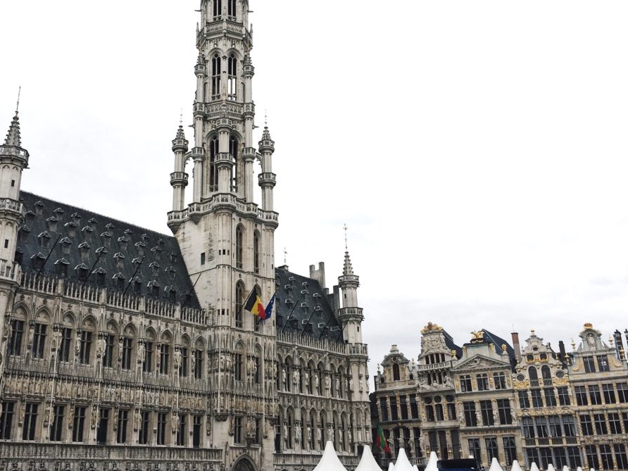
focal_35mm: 39
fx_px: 708
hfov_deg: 47.7
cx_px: 264
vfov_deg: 36.7
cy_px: 186
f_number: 2.2
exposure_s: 1/2475
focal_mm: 4.15
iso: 32
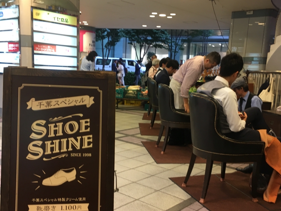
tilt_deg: -8.6
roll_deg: -2.6
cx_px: 144
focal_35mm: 38
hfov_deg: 49.0
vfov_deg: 37.6
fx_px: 309
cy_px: 127
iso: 64
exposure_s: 1/30
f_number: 2.2
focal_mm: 4.15
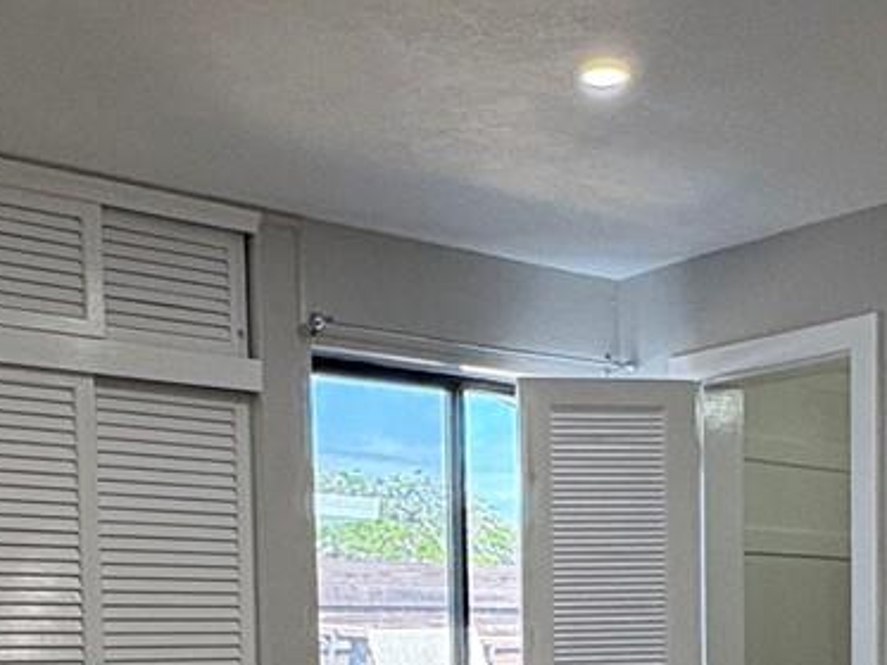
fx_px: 1538
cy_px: 739
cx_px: 421
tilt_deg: -2.8
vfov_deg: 22.9
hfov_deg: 32.2
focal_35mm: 60
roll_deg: +1.3
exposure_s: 1/120
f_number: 2.2
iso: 200
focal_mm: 2.22
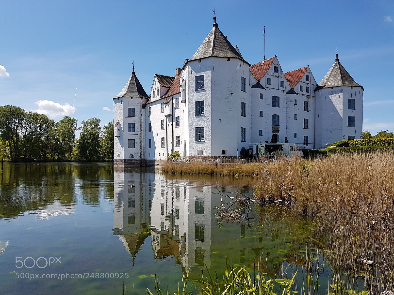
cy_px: 148
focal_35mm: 26
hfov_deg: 67.3
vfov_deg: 53.1
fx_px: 296
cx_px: 197
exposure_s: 1/2160
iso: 40
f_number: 1.7
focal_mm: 4.2
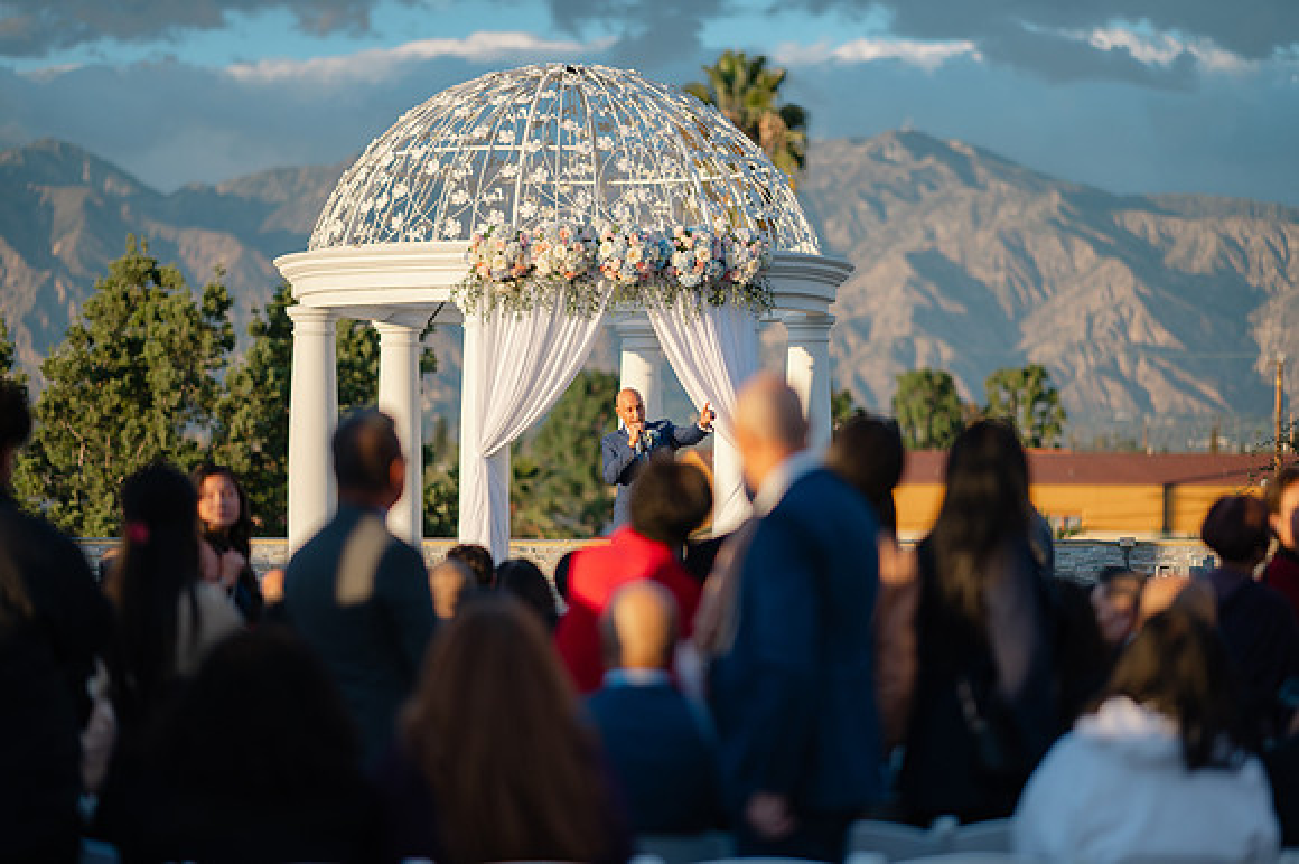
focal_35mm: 105
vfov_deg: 13.0
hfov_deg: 19.5
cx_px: 650
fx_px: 3786
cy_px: 432
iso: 100
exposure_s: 1/4000
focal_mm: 105
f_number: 1.4
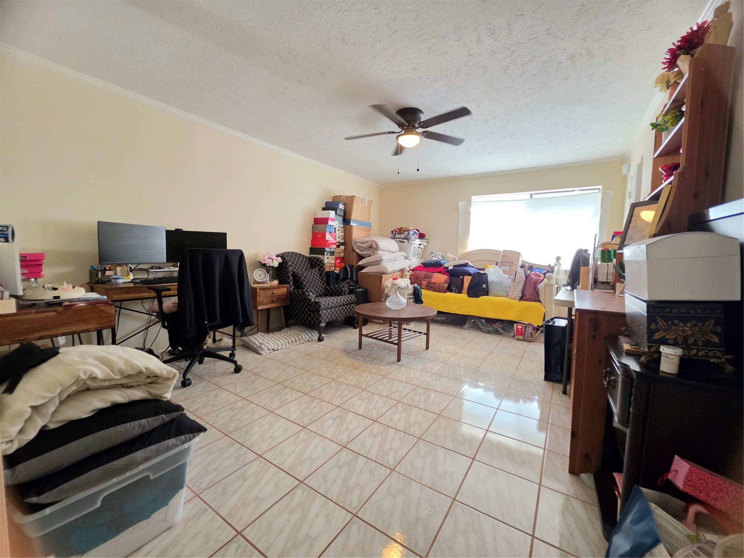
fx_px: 279
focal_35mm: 13
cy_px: 279
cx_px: 372
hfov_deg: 106.2
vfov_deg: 89.9
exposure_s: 1/60
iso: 320
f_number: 1.9
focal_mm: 2.2
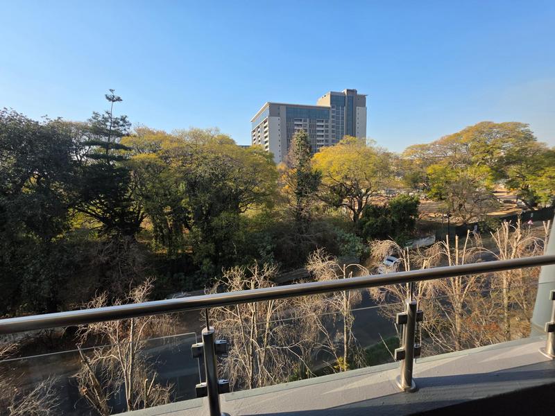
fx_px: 208
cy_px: 208
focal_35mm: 13
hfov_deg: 106.2
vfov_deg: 89.9
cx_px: 278
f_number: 1.9
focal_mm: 2.2
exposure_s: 1/1036
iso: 40
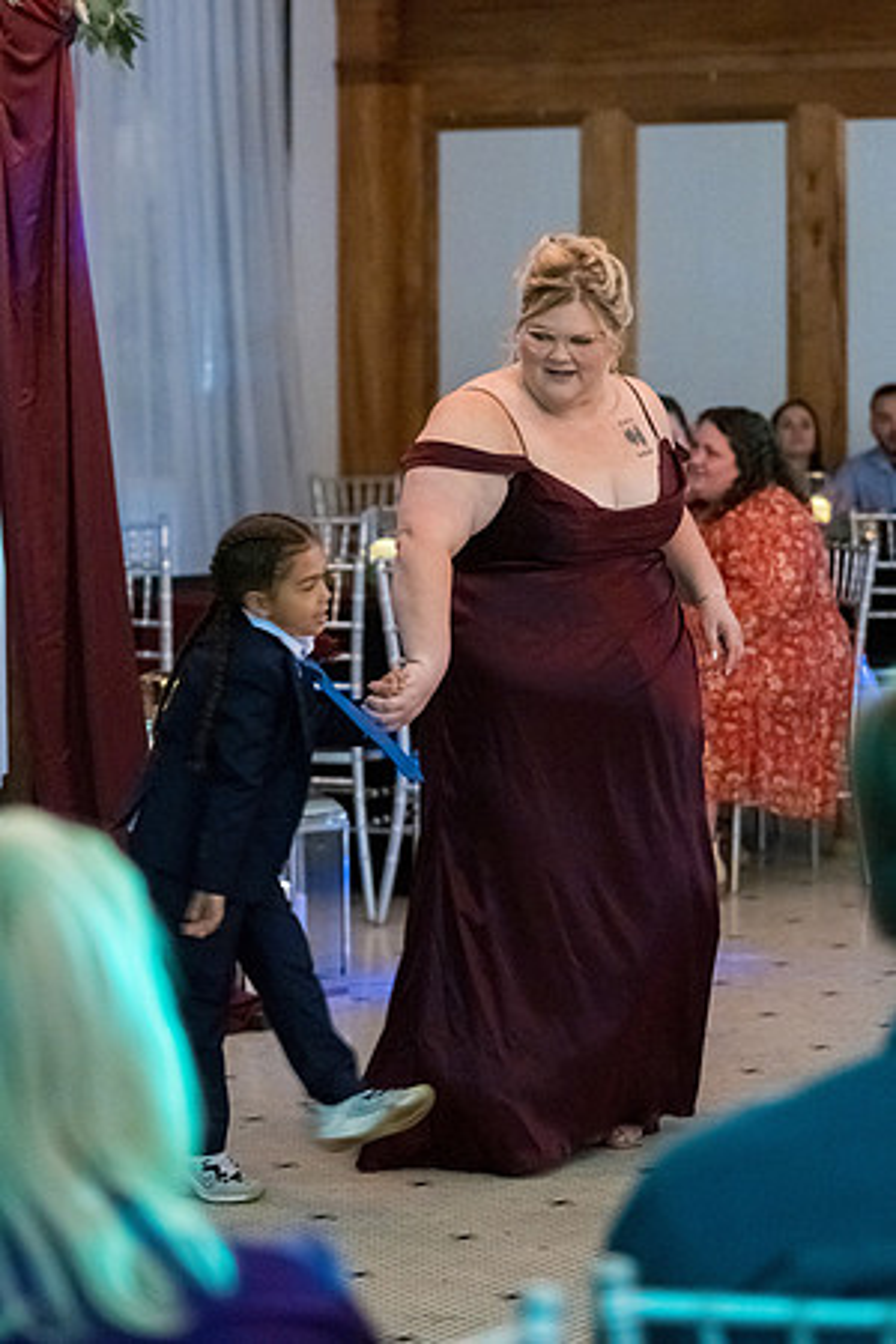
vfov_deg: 28.8
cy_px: 672
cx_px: 448
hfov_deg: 19.5
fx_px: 2613
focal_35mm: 70
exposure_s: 1/80
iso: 6400
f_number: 2.8
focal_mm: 70
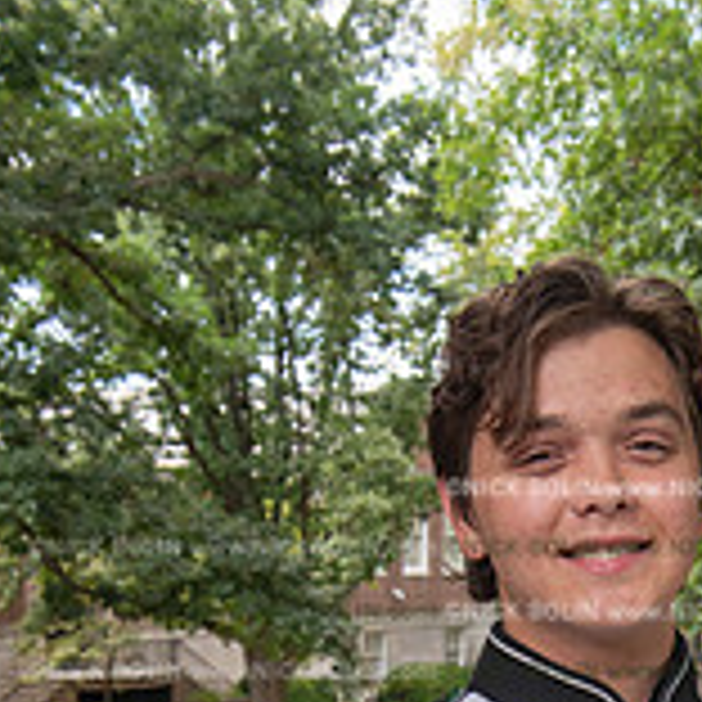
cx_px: 648
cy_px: 918
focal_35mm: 88
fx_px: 2019
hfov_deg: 19.3
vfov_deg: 18.3
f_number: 8
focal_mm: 36
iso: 500
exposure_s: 1/100
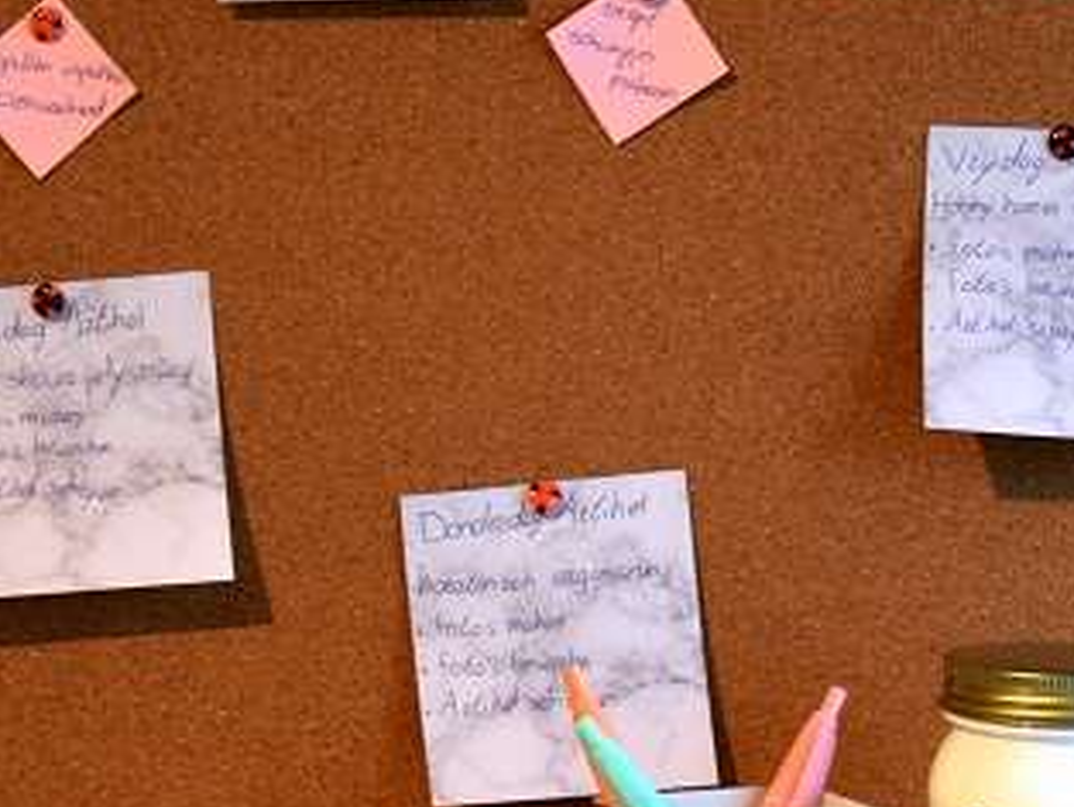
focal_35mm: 138
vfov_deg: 10.7
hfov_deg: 14.1
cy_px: 508
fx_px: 4283
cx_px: 65
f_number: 4.2
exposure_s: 1/60
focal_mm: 30
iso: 560
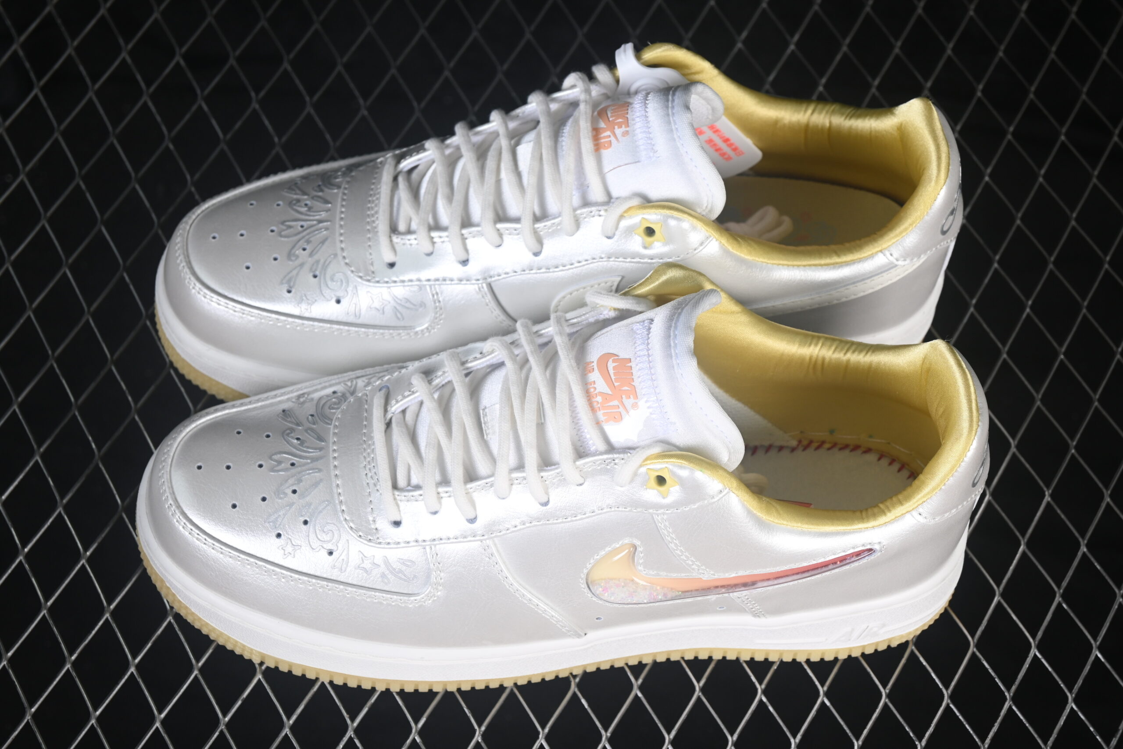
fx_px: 2340
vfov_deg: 18.2
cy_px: 374
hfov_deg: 27.0
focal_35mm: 75
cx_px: 562
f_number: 7.1
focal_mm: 50
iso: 160
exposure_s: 1/80
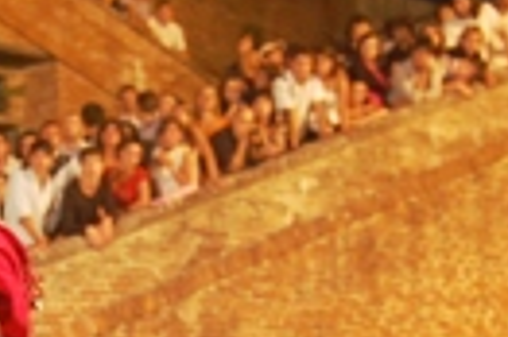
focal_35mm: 161
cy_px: 449
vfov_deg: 8.4
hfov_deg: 12.7
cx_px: 89
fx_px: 2269
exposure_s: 1/13
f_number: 3.8
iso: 800
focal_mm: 22
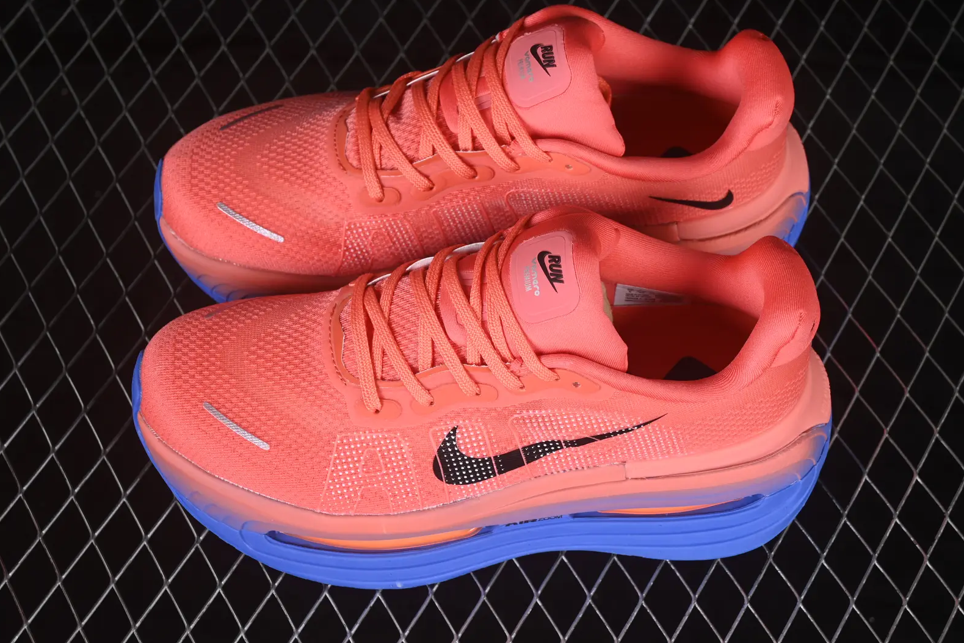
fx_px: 2035
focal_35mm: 76
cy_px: 320
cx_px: 485
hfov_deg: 26.6
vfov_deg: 18.0
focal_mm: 50
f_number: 7.1
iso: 160
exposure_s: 1/80
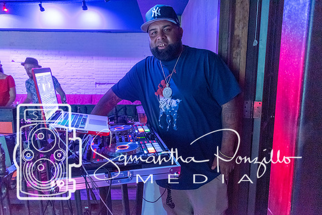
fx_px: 246
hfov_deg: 66.5
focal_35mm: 27
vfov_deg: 47.2
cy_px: 108
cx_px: 161
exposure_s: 1/10
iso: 3200
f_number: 3.5
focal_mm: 18
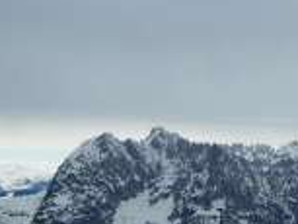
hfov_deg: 20.3
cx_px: 284
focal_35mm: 94
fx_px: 810
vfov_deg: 15.6
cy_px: 191
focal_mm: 7.2
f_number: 3.8
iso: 80
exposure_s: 1/640
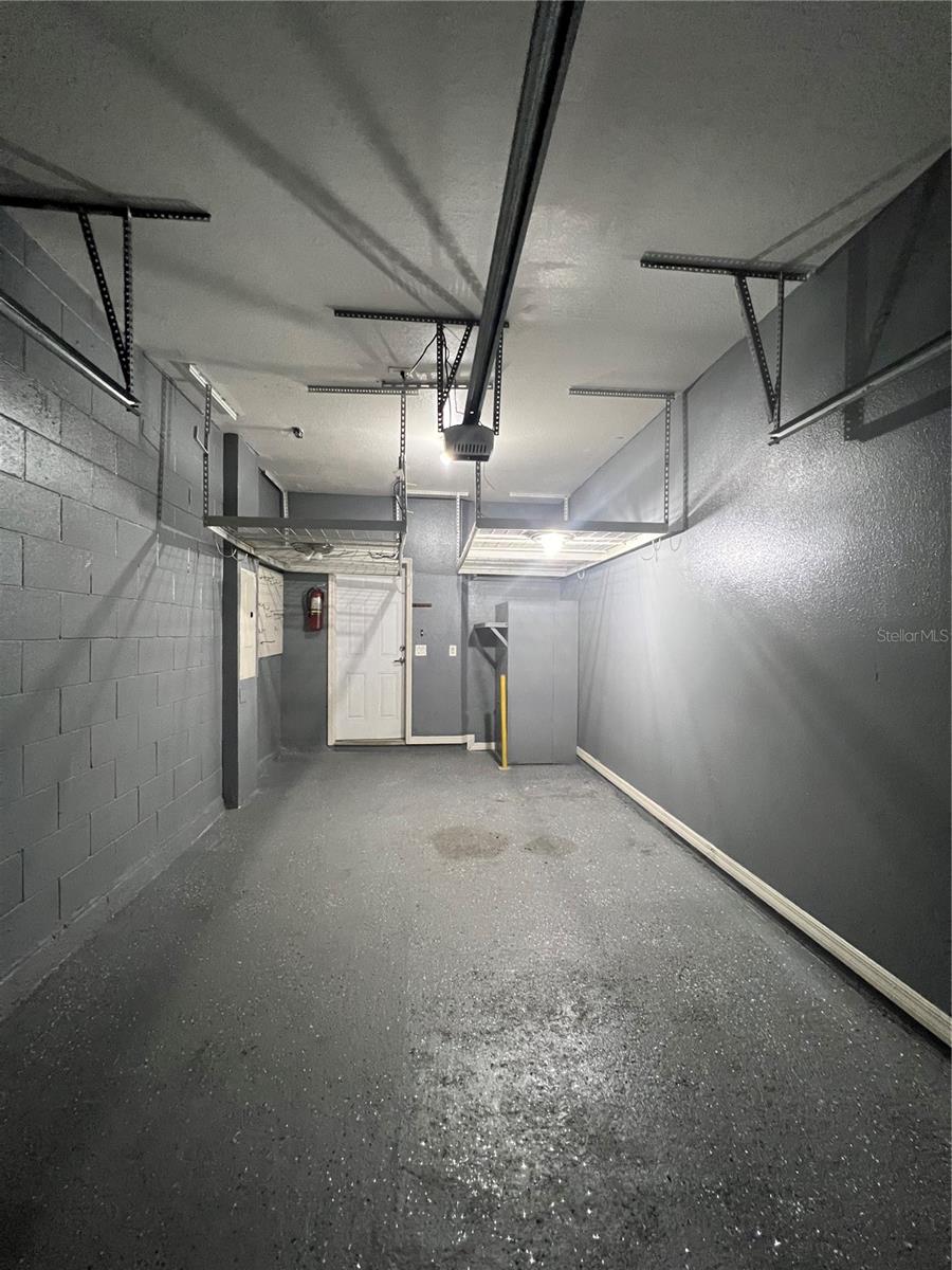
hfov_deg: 89.9
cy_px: 635
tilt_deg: -0.2
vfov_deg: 106.2
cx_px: 476
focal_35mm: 13
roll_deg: +0.1
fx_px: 477
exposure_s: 1/60
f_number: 1.8
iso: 500
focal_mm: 1.57
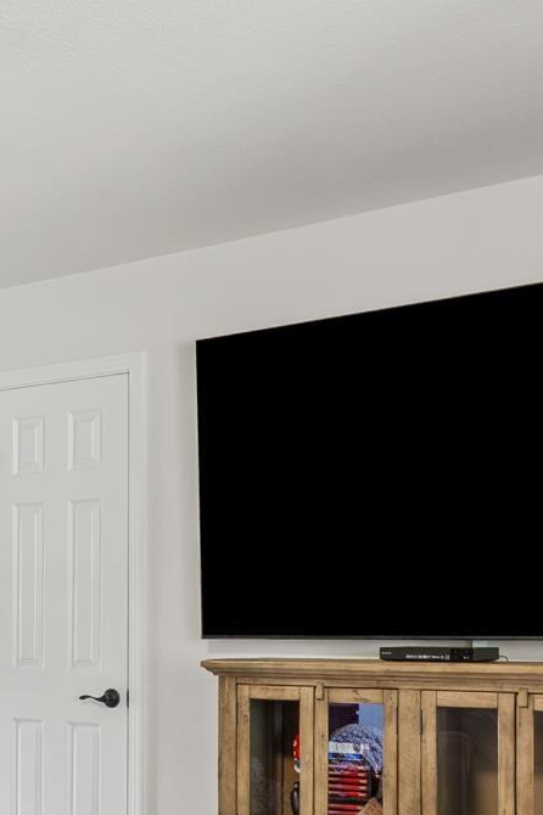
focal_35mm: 56
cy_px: 561
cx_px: -63
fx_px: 1268
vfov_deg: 35.2
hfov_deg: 22.7
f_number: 9
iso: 200
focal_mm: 10
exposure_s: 1.6
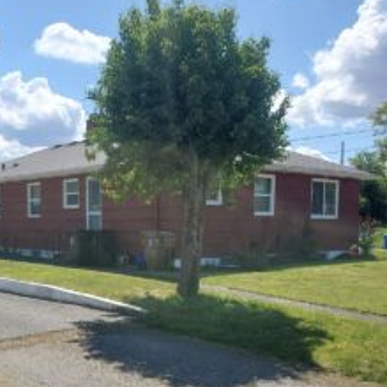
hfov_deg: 39.8
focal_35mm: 42
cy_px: 246
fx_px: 531
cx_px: 147
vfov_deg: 39.7
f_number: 2.4
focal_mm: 4.3
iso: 50
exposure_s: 1/1672
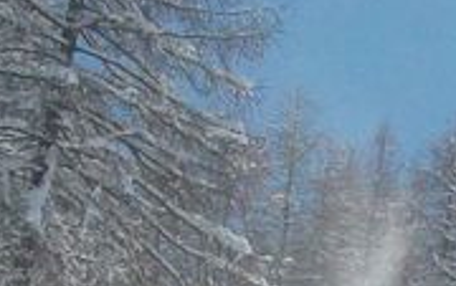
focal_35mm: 160
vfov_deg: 8.0
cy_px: 463
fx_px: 1991
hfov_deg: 12.2
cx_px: 750
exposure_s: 1/1401
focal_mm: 5.7
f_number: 5.5
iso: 80
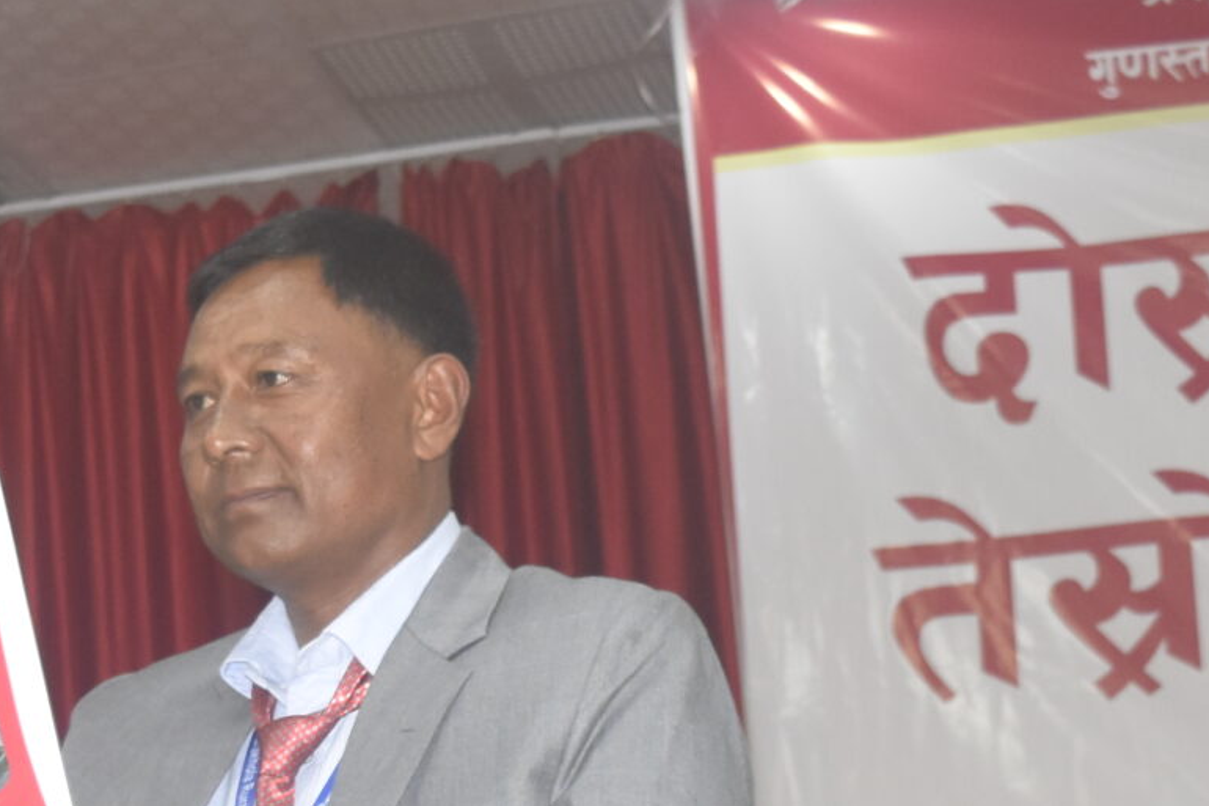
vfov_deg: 10.8
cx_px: 622
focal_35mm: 125
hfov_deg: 16.4
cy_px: 910
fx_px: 4185
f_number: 4.8
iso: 800
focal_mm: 25
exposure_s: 1/90
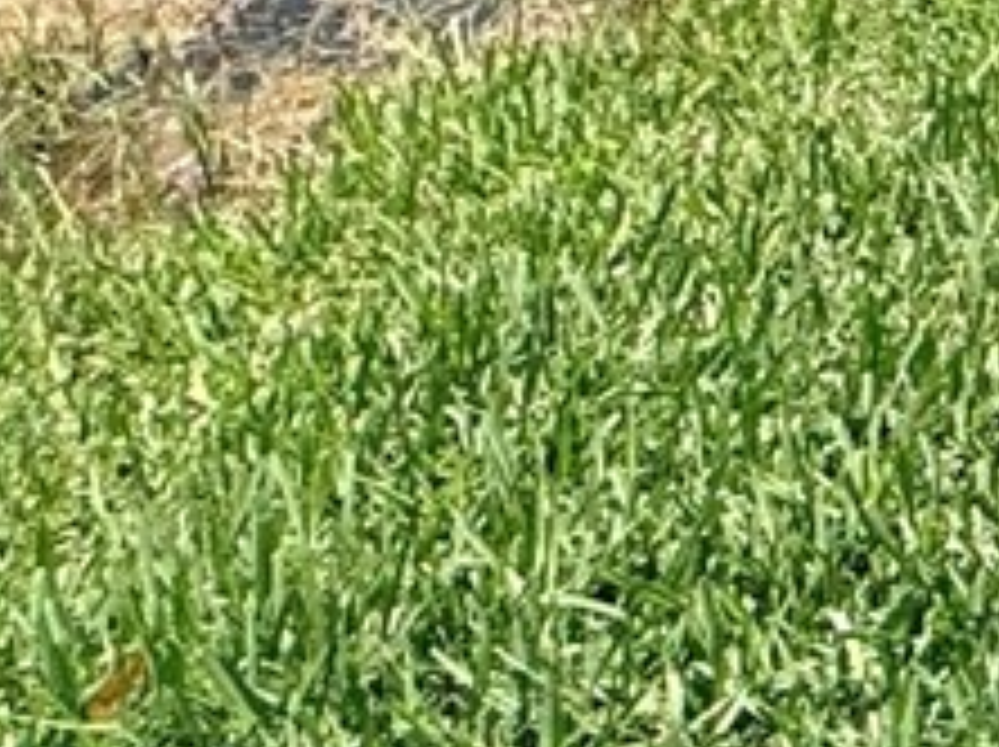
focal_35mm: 101
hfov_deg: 12.3
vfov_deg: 11.2
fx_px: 2912
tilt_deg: -10.1
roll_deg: +1.3
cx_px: 2754
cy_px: -1264
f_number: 2.2
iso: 64
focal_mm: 2.22
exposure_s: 1/1795
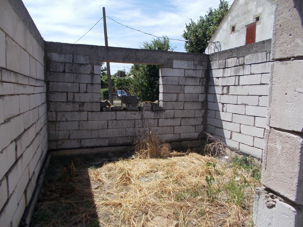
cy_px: 114
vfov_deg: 53.1
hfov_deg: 67.3
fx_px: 228
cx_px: 152
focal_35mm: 26
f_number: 8
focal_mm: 4.6
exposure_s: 1/125
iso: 80
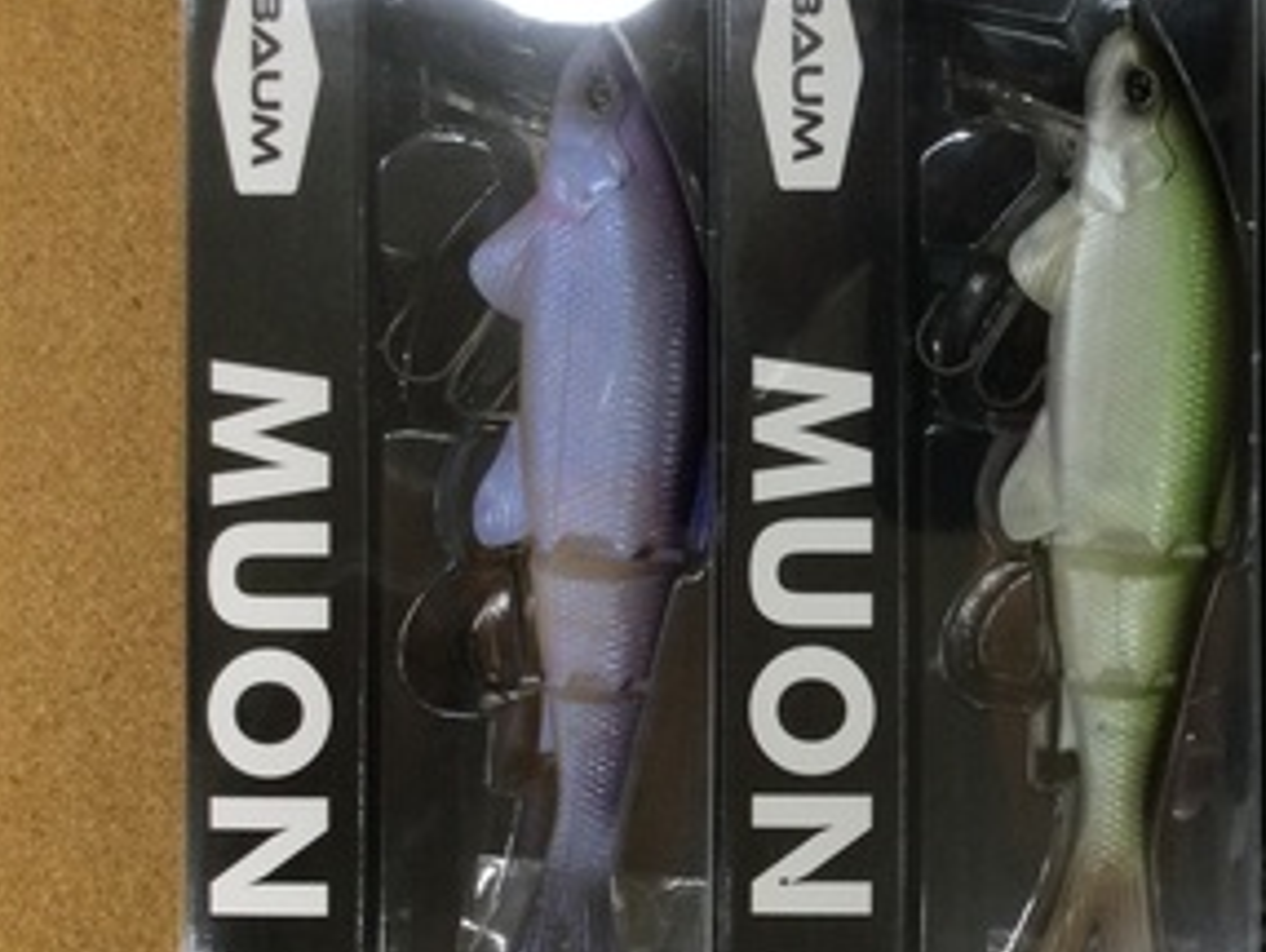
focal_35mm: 65
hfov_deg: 27.9
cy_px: 496
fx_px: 2379
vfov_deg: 22.6
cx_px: 1279
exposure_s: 1/30
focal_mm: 3.3
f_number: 2.4
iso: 25
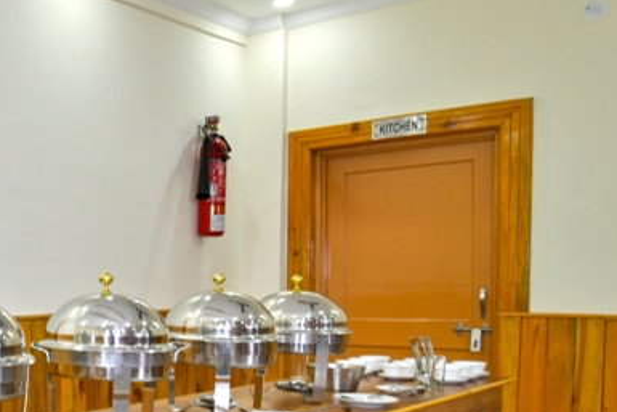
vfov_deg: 29.5
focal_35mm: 45
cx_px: -163
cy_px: 294
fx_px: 771
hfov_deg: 33.4
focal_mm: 16
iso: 640
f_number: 9
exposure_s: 1/13
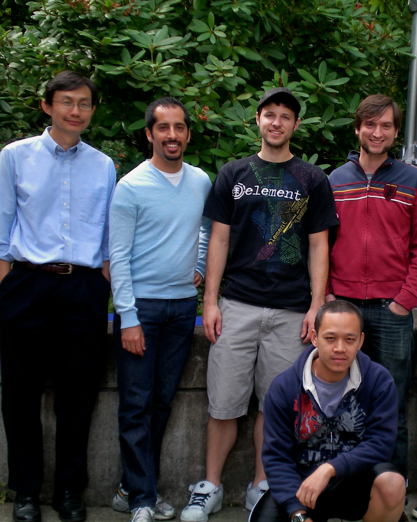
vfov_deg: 26.1
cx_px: 322
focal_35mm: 73
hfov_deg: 20.8
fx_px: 1126
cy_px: 261
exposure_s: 1/100
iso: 64
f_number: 3.9
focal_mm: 9.3
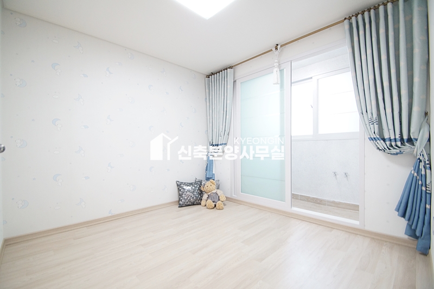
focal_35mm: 15
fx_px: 181
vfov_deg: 77.2
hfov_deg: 100.4
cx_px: 217
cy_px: 144
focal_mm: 10
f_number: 3.5
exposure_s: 1/80
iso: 800
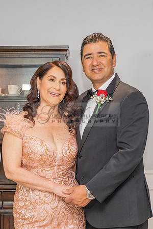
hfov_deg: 19.2
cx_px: 75
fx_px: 453
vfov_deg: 28.4
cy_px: 114
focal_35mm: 71
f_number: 4.5
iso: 640
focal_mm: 47
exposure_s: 1/160
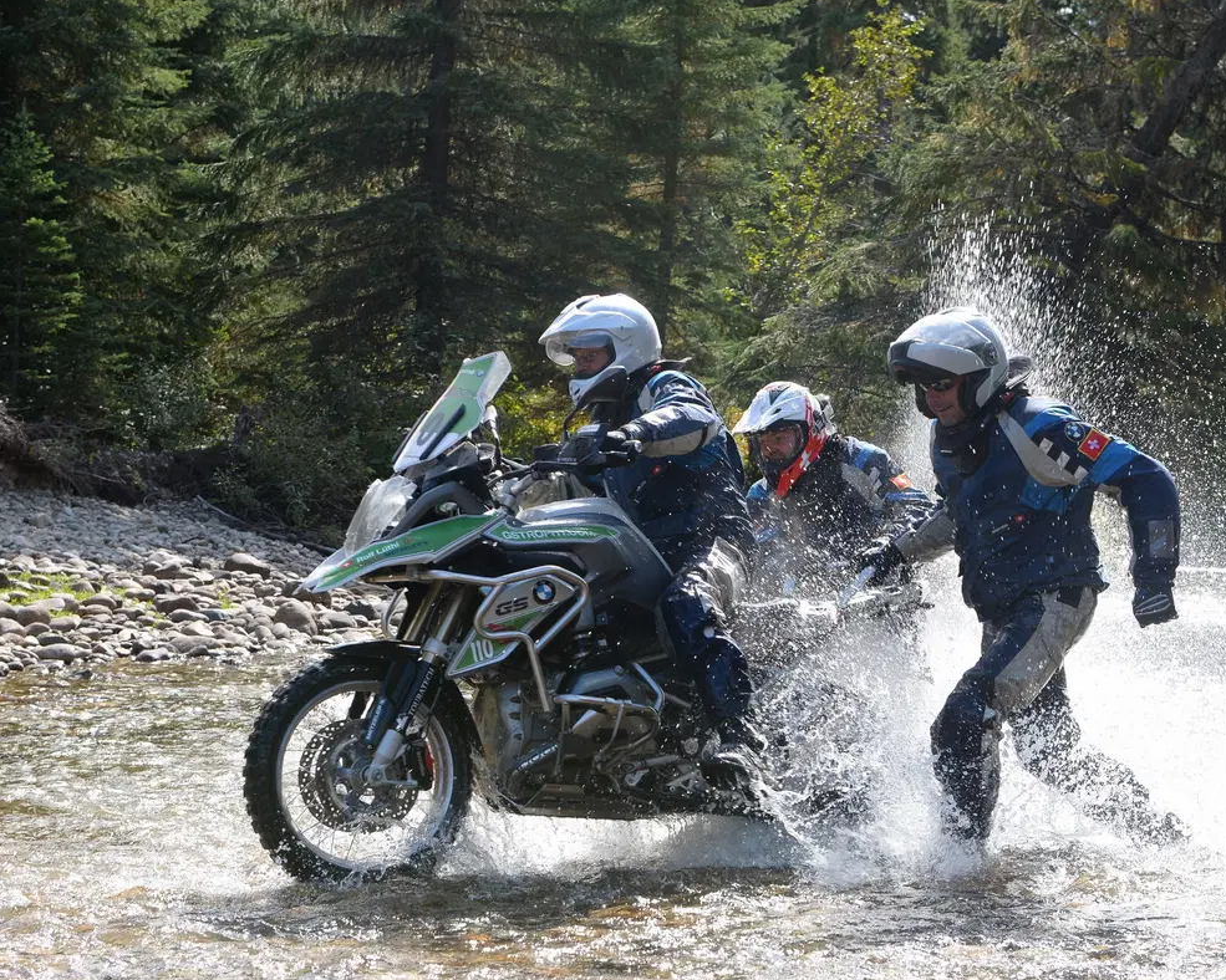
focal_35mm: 80
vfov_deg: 19.2
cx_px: 606
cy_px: 494
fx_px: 2903
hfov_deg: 23.8
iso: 500
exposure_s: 1/400
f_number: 10
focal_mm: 70
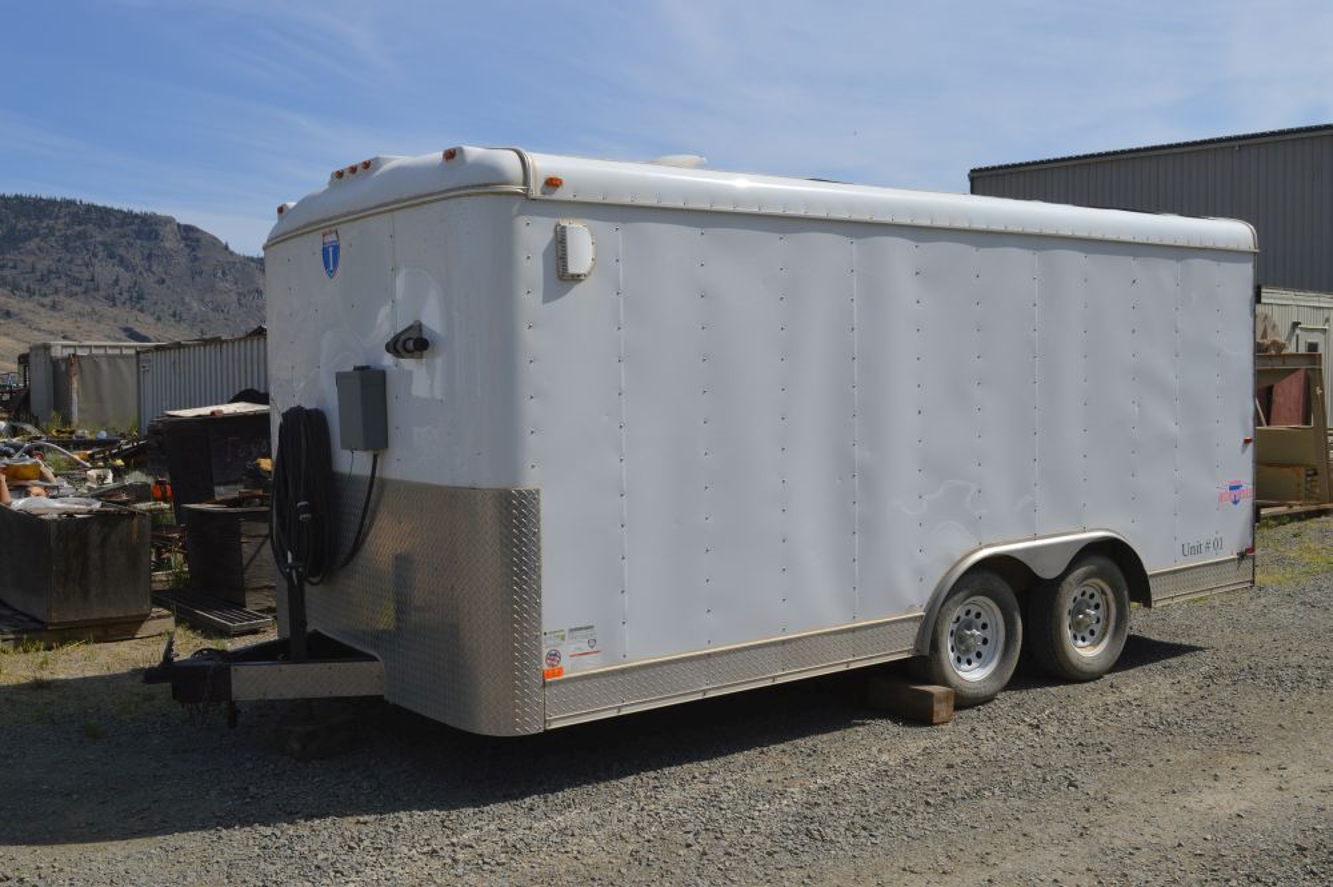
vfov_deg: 36.8
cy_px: 444
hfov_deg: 53.2
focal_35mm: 36
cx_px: 666
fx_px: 1332
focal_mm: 24
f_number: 9
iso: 100
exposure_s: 1/320
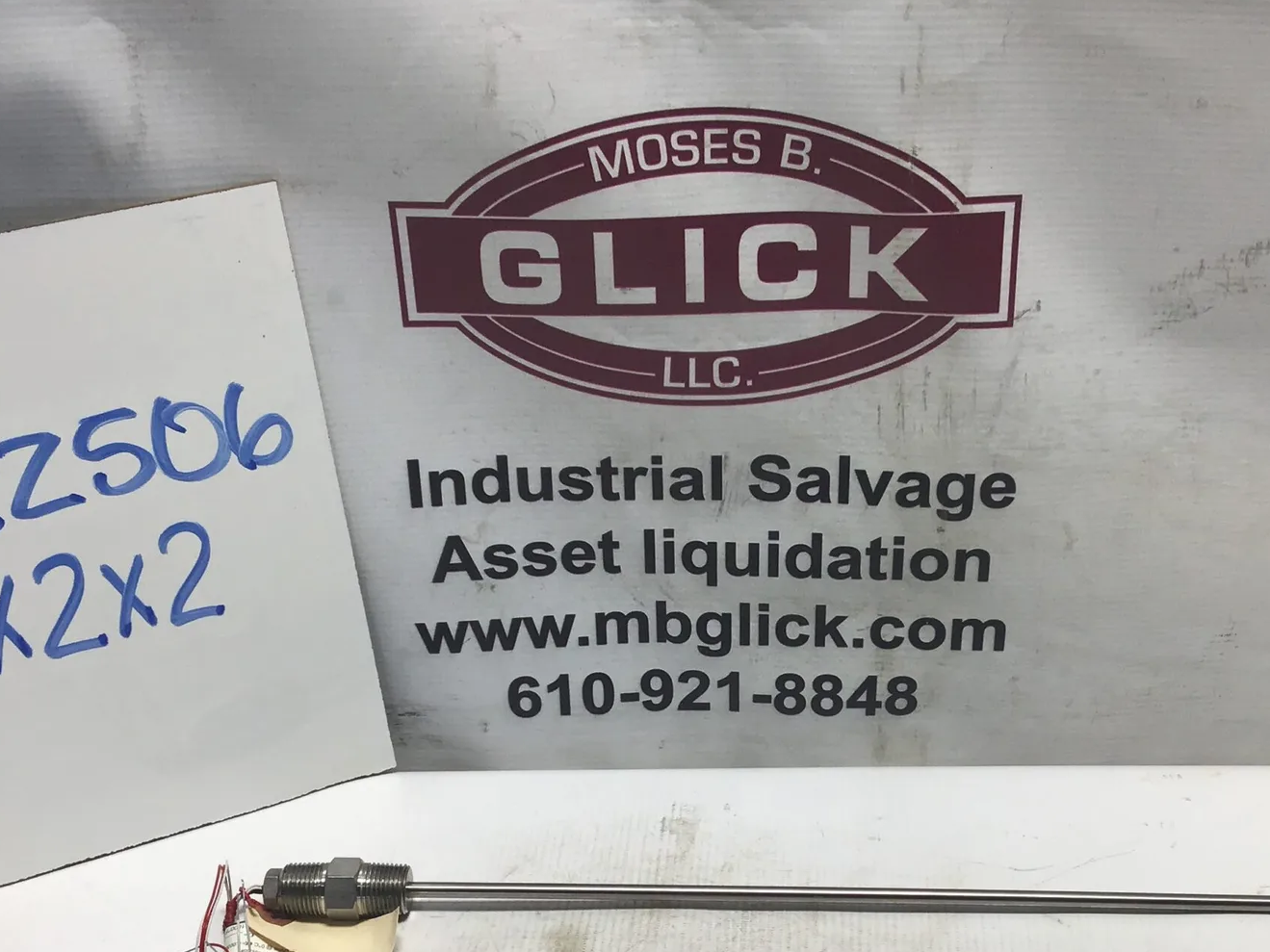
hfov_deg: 40.4
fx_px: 1724
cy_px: 605
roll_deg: -0.5
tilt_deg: -31.7
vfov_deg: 30.7
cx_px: 721
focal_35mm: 47
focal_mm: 3.3
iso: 25
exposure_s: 1/178
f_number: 2.4
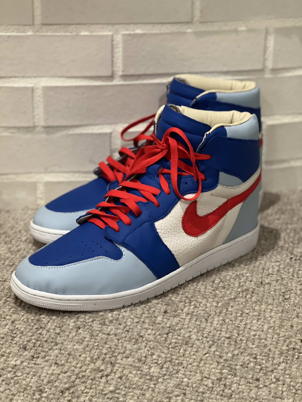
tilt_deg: -21.5
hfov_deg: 19.1
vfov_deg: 25.3
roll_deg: -0.1
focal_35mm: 77
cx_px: 151
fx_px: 896
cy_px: 201
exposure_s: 1/20
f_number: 2.8
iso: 400
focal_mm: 9
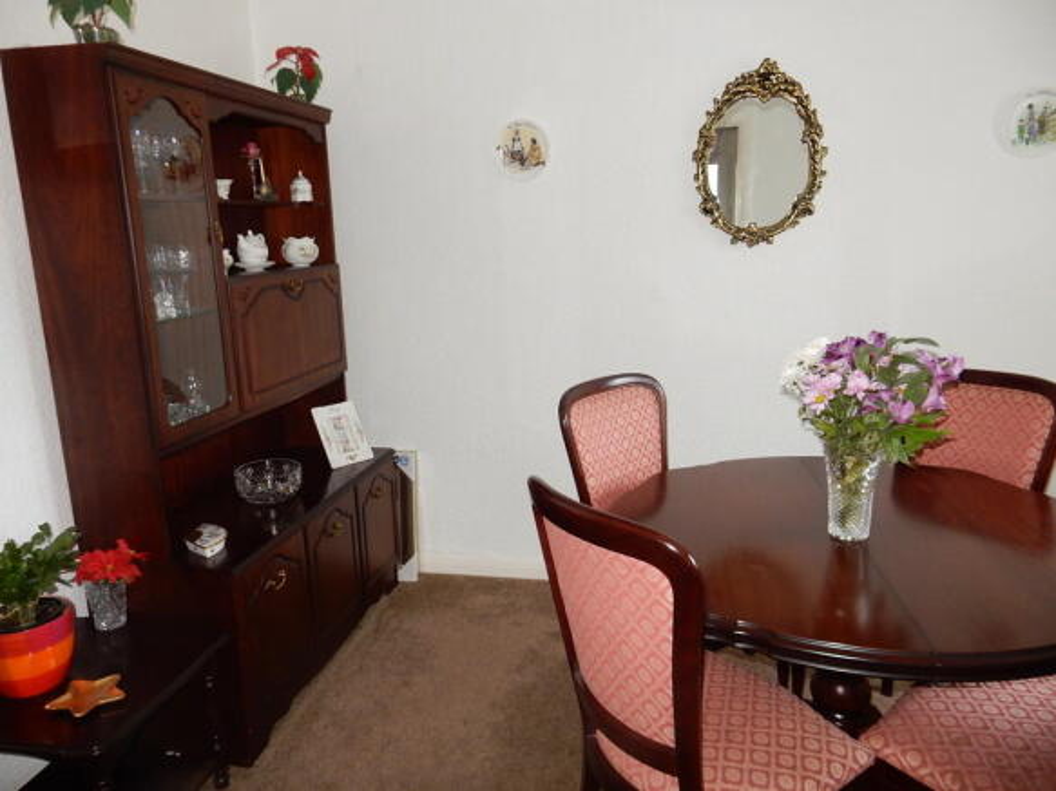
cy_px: 396
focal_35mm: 25
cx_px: 528
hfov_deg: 69.4
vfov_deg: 54.9
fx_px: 762
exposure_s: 1/30
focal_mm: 4.5
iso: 220
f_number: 3.7
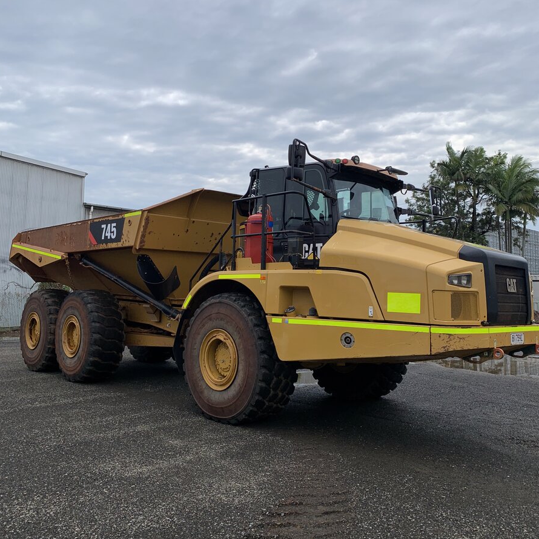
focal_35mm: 31
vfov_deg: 52.4
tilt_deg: +6.6
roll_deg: -0.9
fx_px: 546
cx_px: 270
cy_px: 236
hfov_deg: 52.5
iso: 25
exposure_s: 1/2915
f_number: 1.8
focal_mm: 4.25
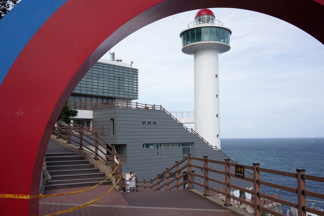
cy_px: 108
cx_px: 162
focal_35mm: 35
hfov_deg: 54.4
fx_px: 315
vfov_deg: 37.9
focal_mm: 35
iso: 100
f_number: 14
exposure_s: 1/80
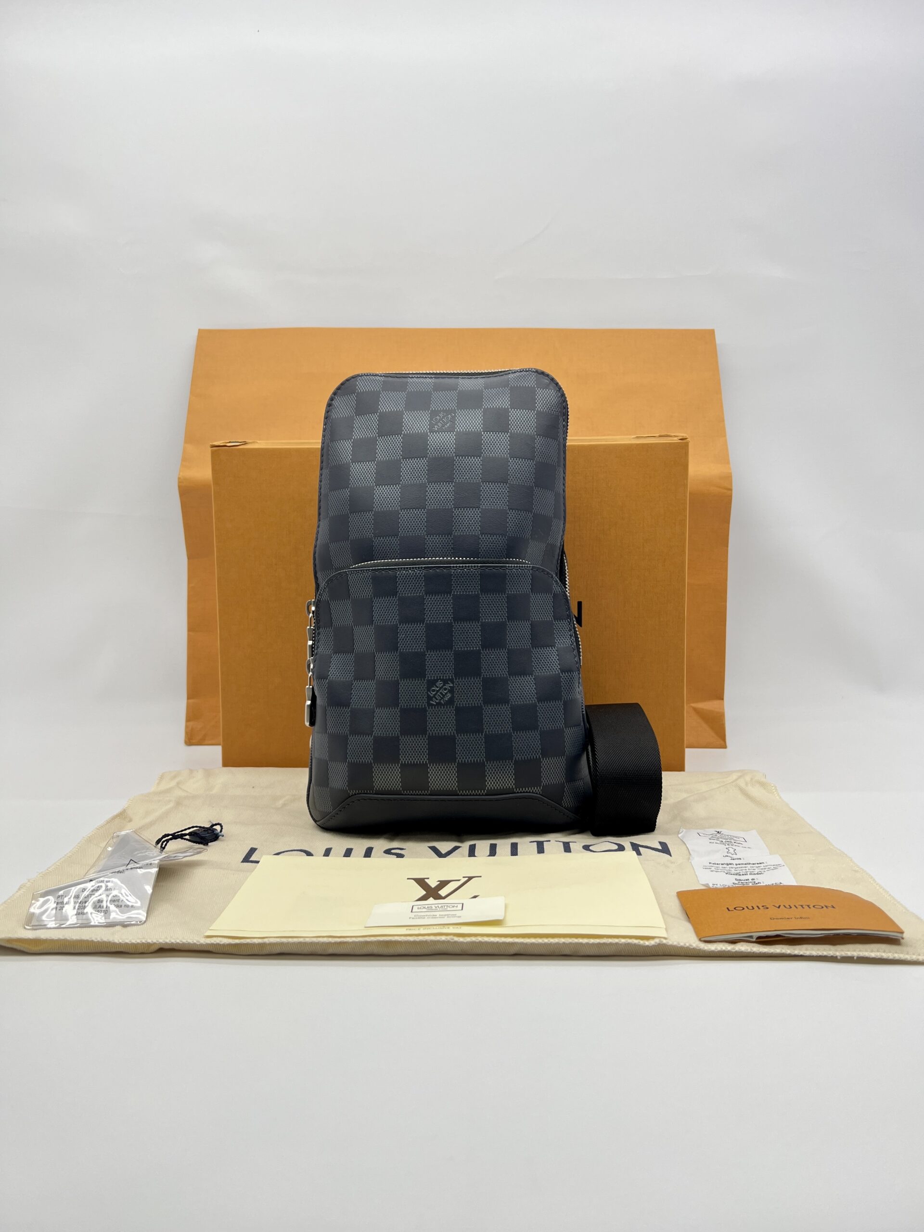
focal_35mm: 26
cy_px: 616
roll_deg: +0.9
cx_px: 462
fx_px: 925
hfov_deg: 53.1
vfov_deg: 67.3
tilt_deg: -3.1
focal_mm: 5.7
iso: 32
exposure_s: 1/105
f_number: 1.5
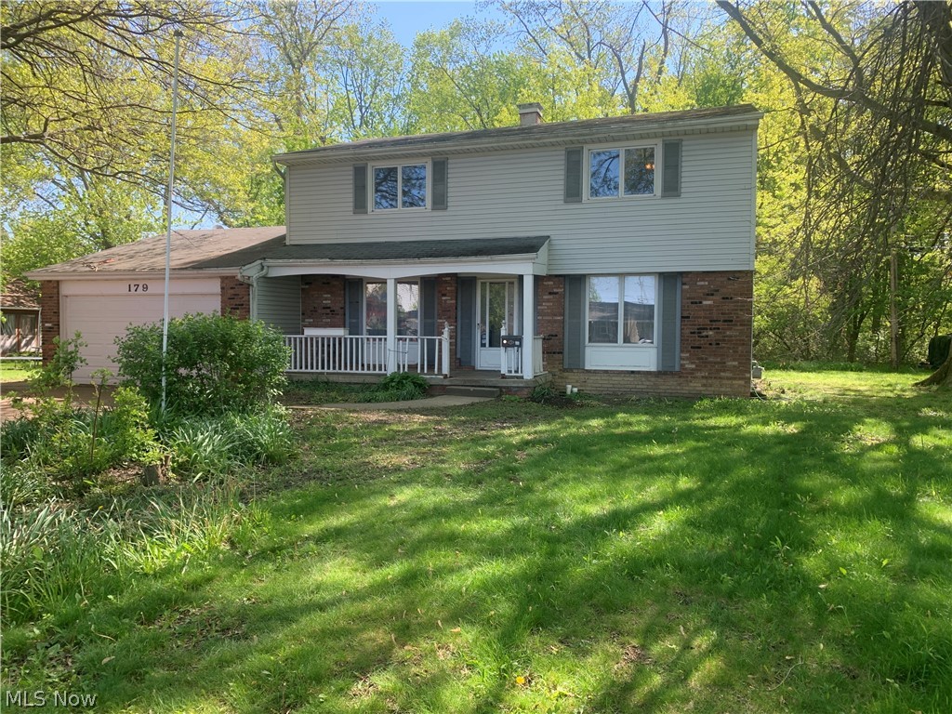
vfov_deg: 53.1
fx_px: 715
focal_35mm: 26
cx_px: 476
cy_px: 357
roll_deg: -0.6
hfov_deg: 67.3
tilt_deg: -1.4
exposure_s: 1/355
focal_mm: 4.25
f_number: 1.8
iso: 25
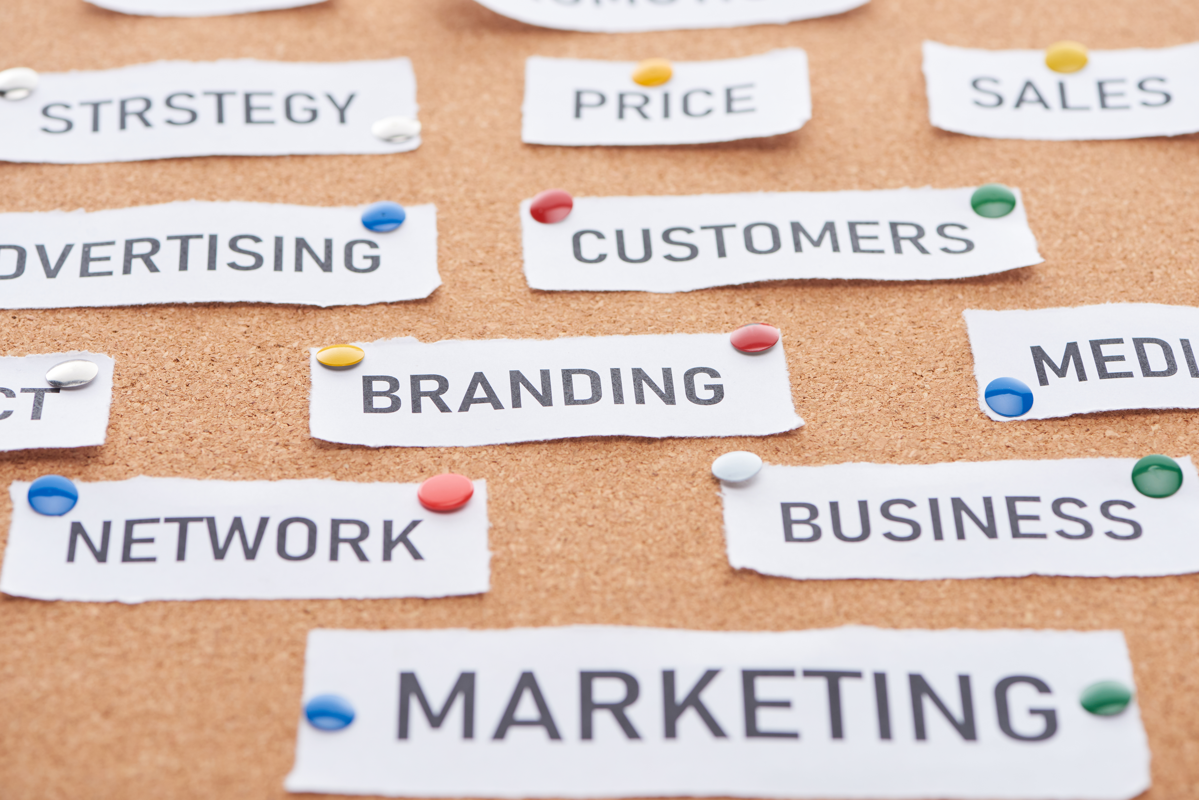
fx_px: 3498
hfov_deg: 19.5
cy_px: 400
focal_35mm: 105
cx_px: 600
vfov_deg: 13.1
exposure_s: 1/160
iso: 200
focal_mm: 105
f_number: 9
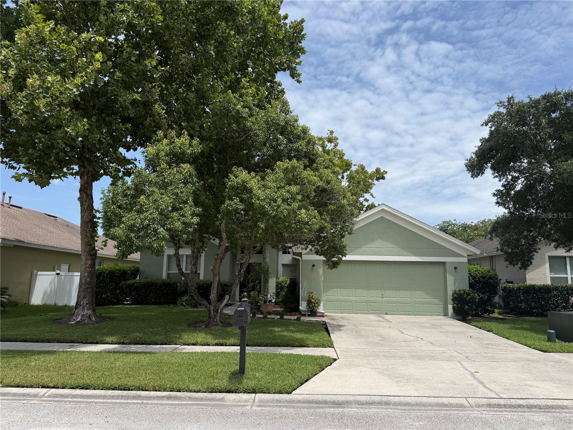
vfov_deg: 56.8
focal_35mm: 24
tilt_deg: +9.1
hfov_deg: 71.6
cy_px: 215
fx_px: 397
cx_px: 286
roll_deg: -0.6
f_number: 1.78
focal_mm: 6.76
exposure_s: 1/5714
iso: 80
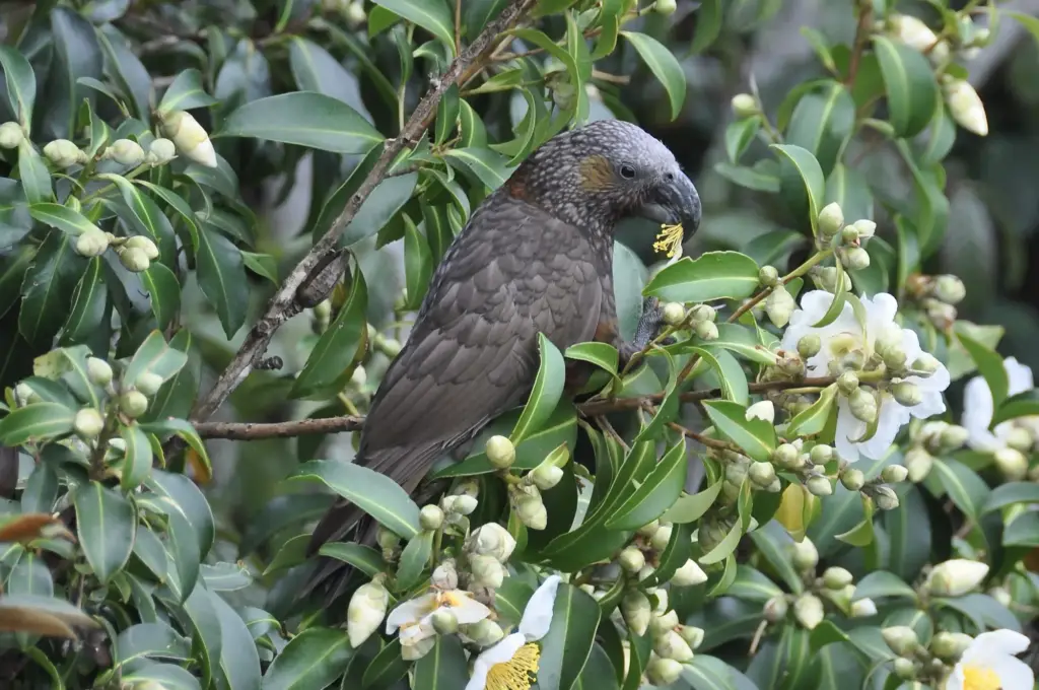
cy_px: 345
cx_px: 520
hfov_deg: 6.9
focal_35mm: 300
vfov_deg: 4.6
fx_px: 8647
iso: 640
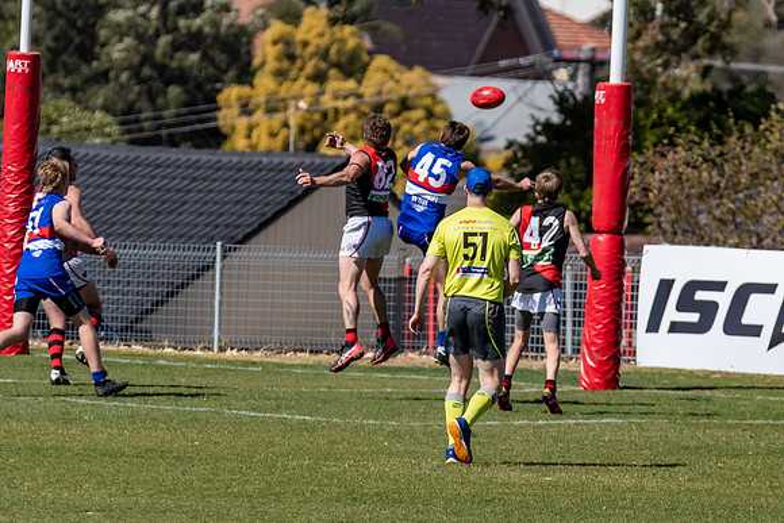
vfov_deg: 1.9
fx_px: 15552
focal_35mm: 714
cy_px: 247
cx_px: 466
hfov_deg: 2.9
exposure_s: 1/4000
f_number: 8
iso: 800
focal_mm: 400
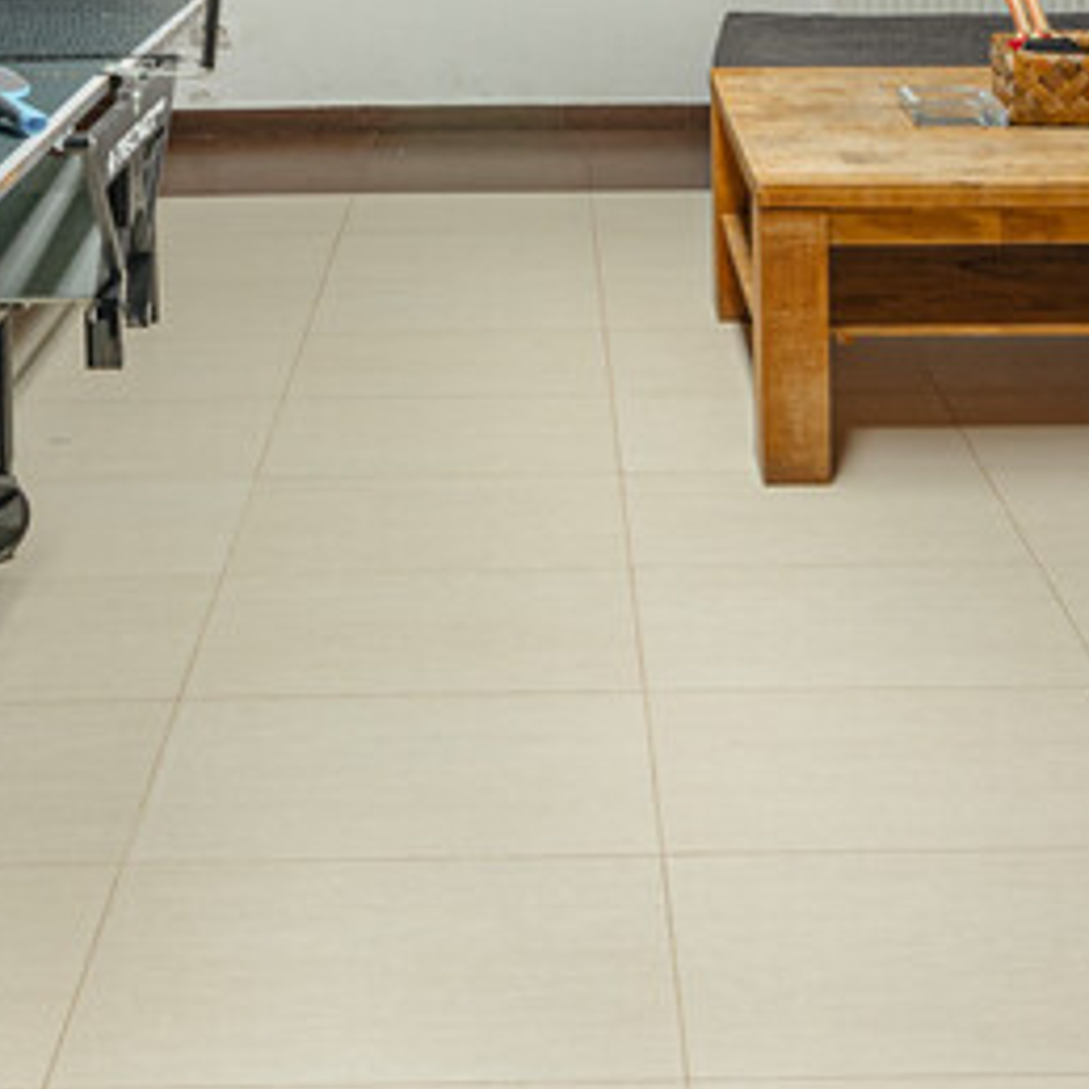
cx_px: 542
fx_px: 1673
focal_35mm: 47
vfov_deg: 29.3
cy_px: -315
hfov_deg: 36.1
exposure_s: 1/5
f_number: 6.3
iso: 400
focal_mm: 14
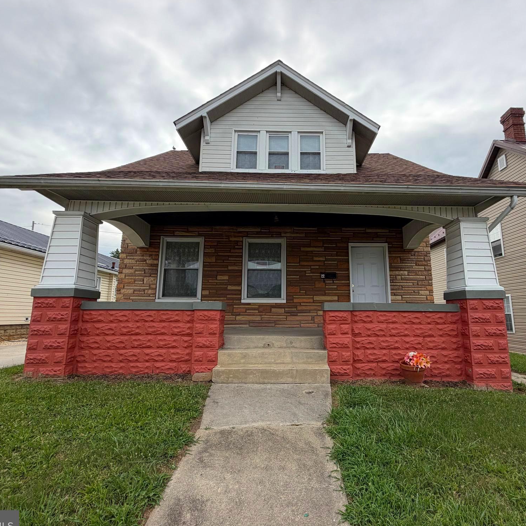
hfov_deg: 83.7
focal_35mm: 17
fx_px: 292
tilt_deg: +8.8
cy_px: 268
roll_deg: -0.1
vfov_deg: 84.0
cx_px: 292
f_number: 2.2
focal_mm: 2.22
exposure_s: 1/853
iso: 25
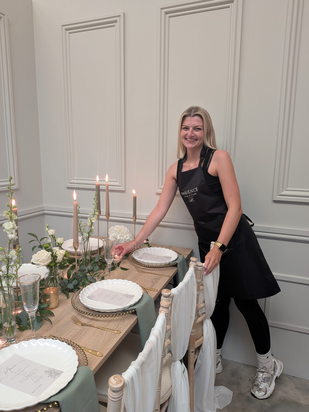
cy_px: 206
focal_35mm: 24
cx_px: 154
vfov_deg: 71.6
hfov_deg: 56.8
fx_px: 286
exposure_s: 1/33.3
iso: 51
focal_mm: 4.53
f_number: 1.7
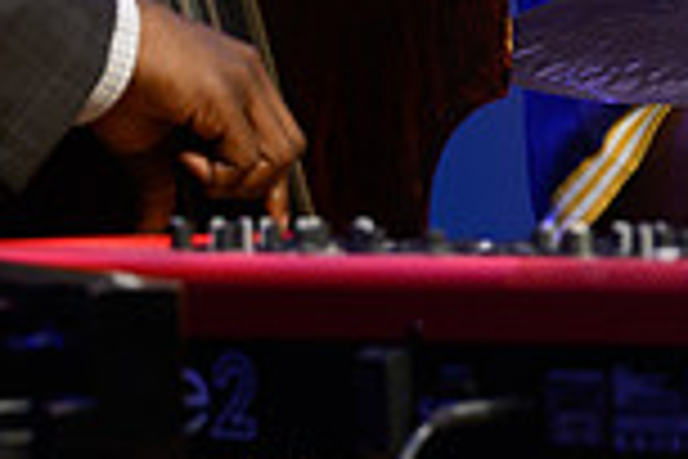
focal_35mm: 1135
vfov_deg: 1.2
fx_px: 21689
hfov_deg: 1.8
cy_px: -322
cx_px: 1007
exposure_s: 1/60
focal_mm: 200
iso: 800
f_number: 7.1
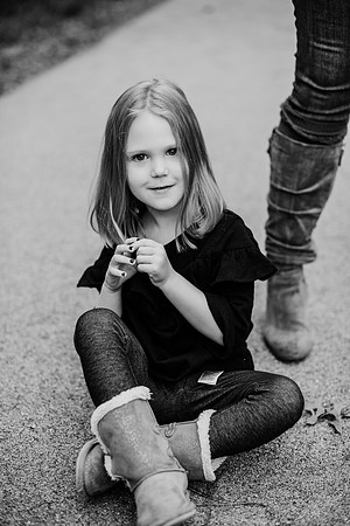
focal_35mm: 50
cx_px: 175
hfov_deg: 27.0
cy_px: 263
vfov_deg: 39.6
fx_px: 729
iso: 320
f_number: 2.2
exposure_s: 1/800
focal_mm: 50
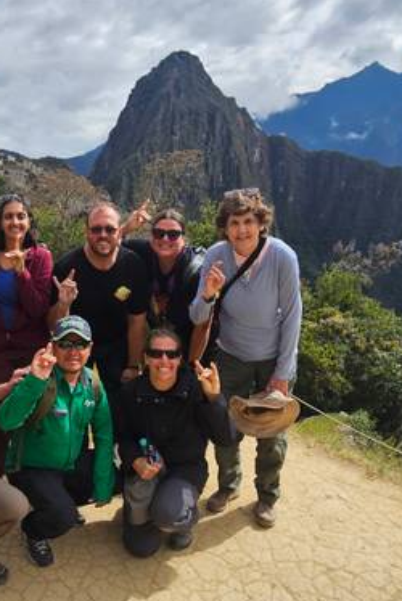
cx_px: 95
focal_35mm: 26
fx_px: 435
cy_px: 326
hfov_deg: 47.6
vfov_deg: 69.2
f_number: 2.2
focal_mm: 2.2
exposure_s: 1/1814
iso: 50
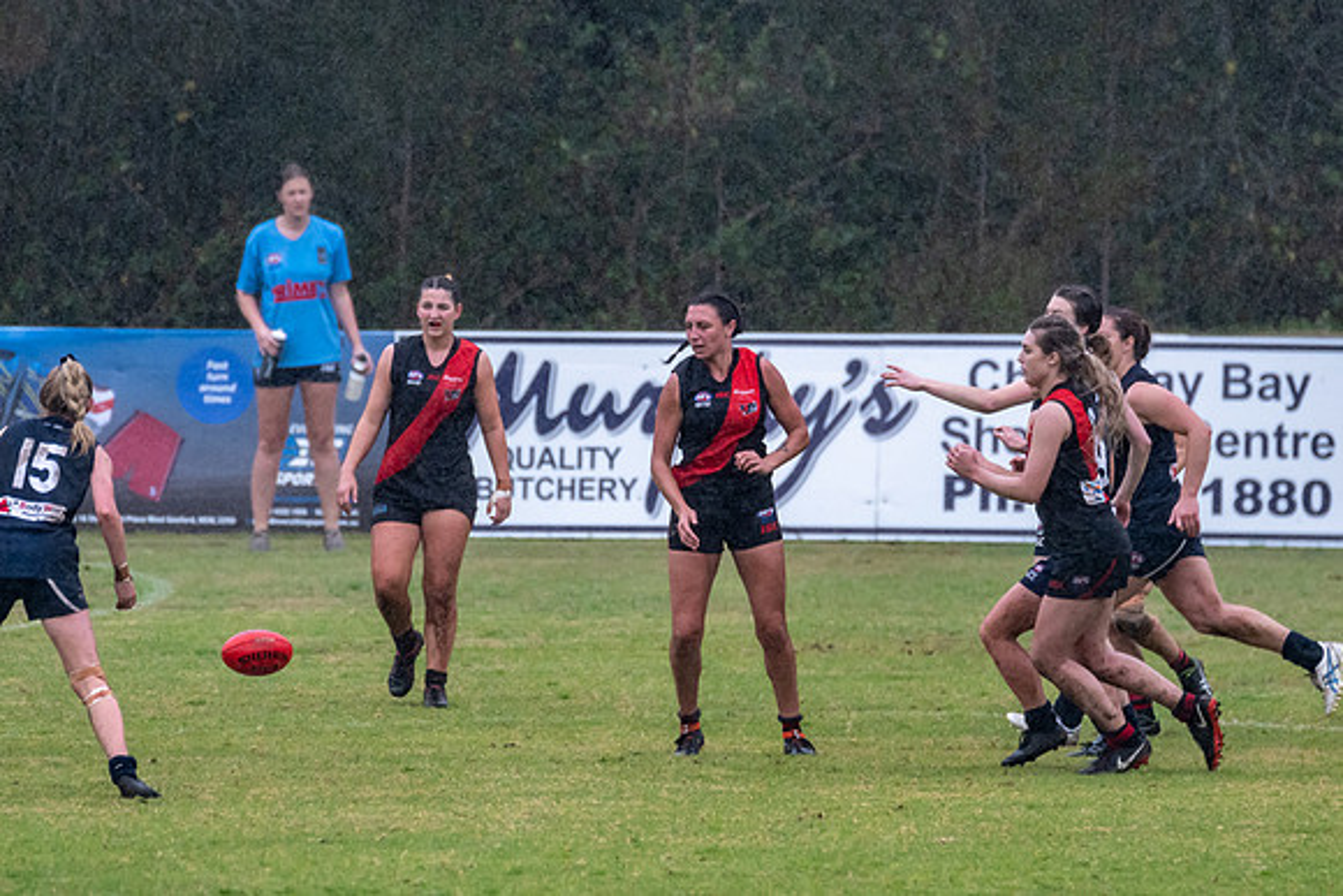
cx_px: 735
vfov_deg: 1.8
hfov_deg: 2.7
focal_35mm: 755
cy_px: 406
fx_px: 28170
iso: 1250
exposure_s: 1/1600
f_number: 7.1
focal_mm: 460
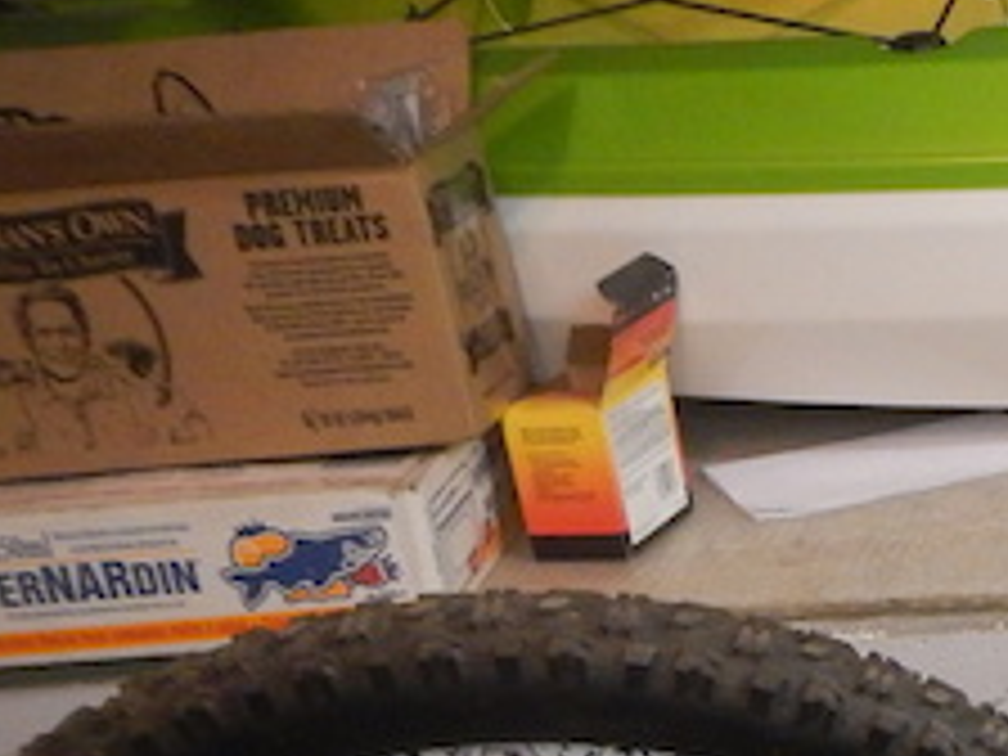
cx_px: 1683
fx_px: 2912
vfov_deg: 14.1
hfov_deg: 17.0
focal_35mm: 100
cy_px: 1026
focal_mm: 5
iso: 400
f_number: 3.9
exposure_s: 1/20
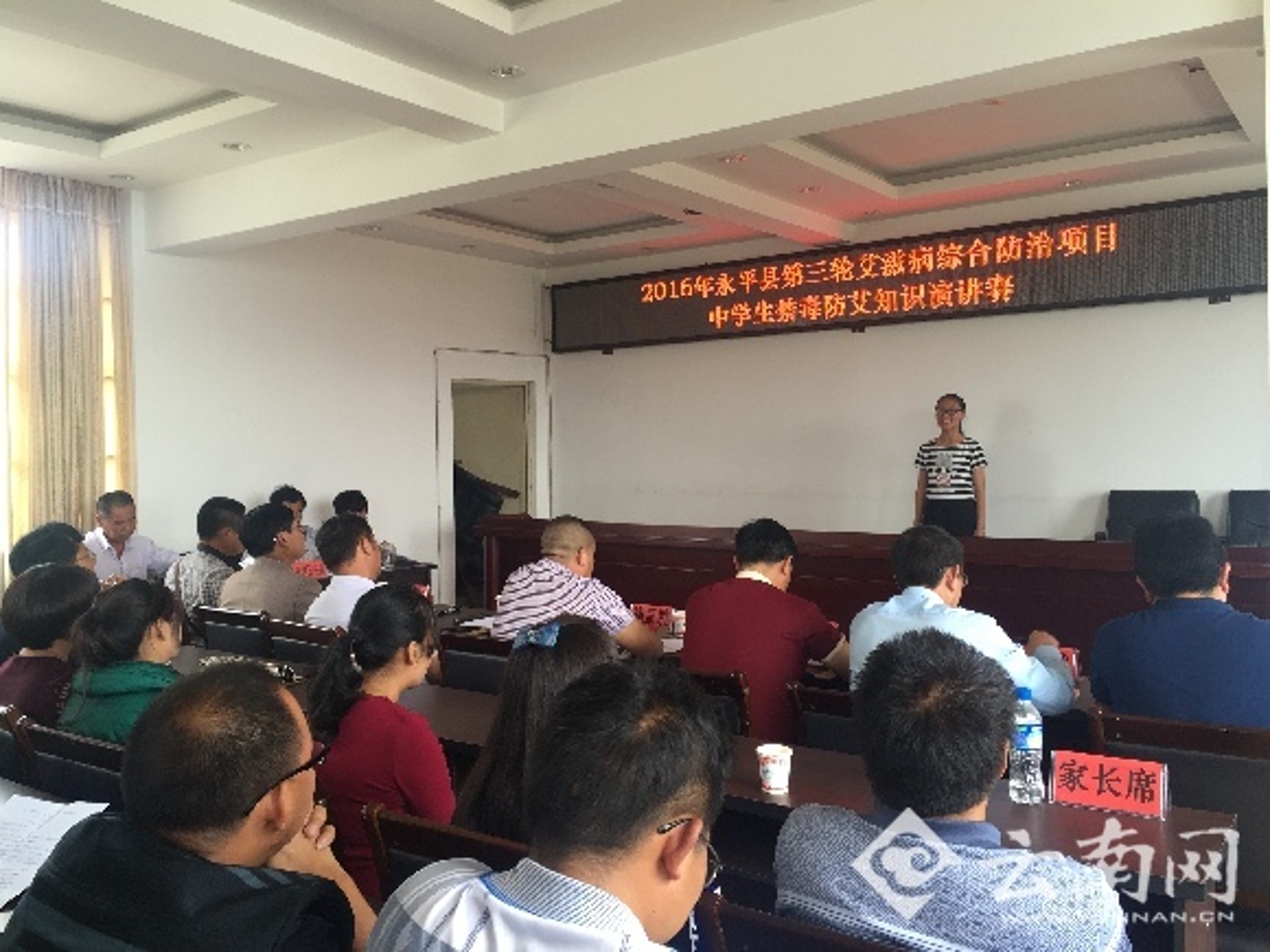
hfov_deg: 61.7
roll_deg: -0.4
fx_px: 1064
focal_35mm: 29
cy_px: 476
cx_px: 635
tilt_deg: -1.3
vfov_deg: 48.2
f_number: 2.2
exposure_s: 1/50
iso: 32
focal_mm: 4.15
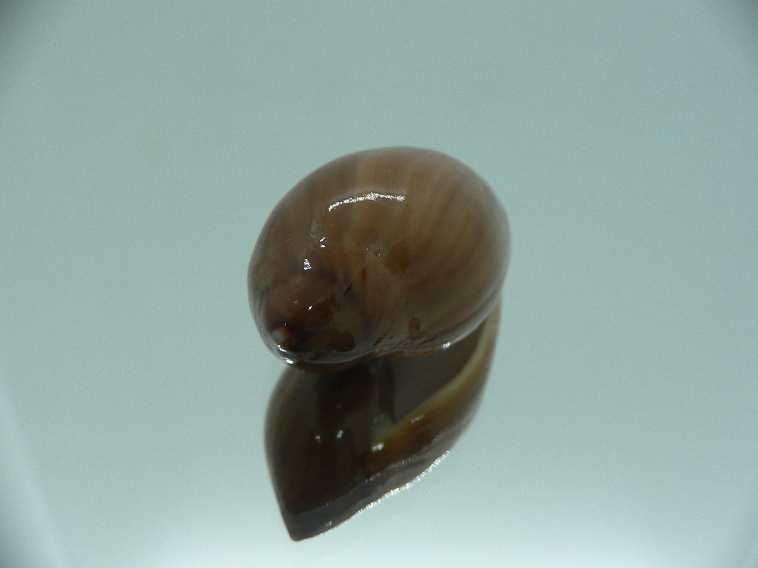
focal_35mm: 35
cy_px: 284
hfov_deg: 52.6
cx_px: 379
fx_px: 766
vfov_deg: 40.7
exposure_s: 1/60
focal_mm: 4.6
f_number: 2.8
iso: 80
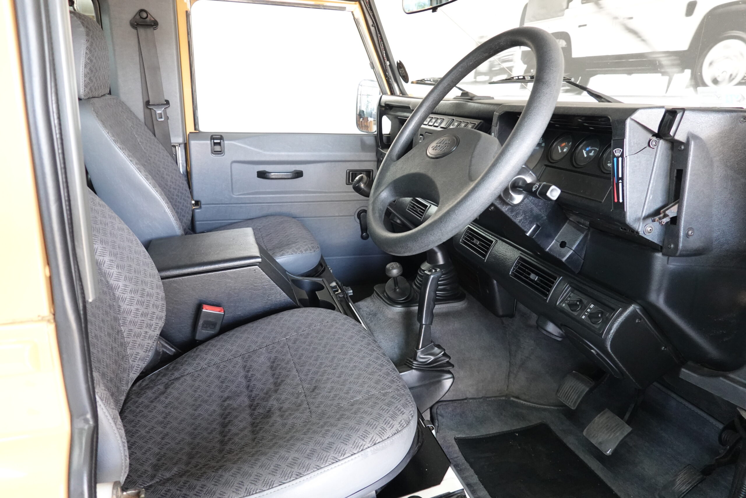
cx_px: 373
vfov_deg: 53.1
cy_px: 249
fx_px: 497
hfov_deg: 73.7
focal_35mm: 24
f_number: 2.8
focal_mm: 9
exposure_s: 1/30
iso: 1600
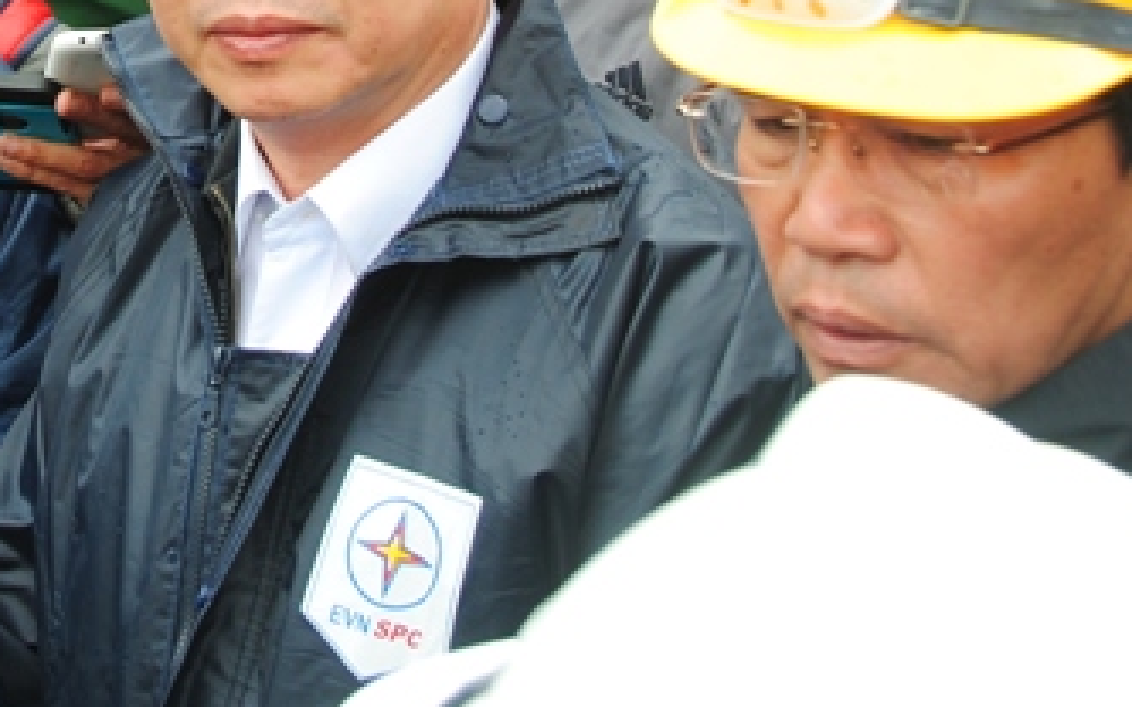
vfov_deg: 11.3
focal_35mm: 113
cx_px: 37
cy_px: -202
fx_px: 3486
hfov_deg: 18.0
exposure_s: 1/80
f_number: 4.5
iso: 100
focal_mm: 24
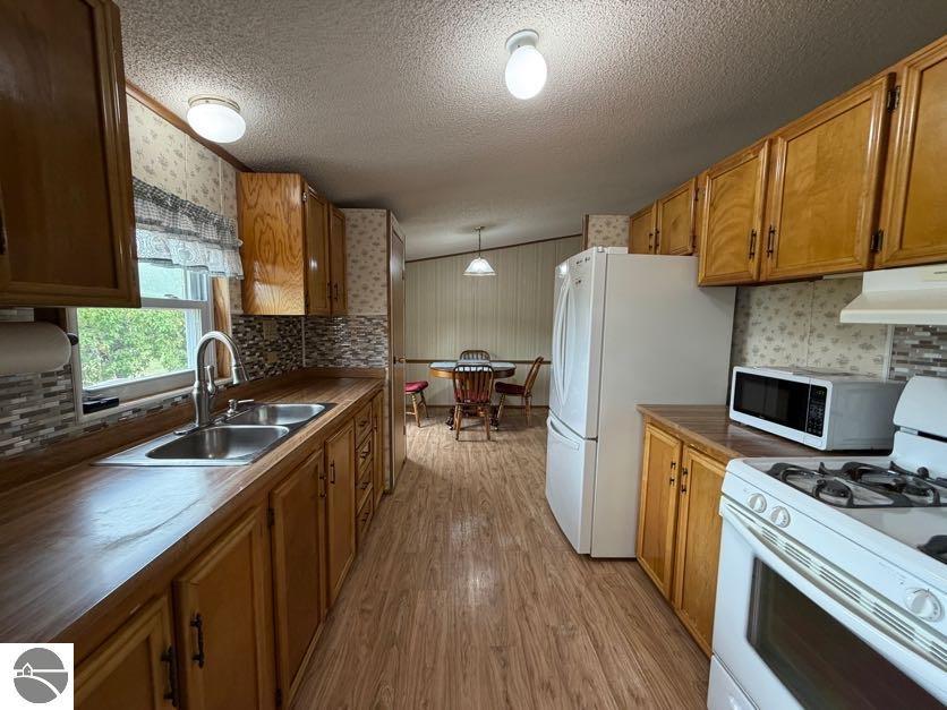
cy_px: 355
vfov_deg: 85.7
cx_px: 474
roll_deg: +0.8
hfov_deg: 102.1
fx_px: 383
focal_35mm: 14
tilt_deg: -5.7
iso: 200
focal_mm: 2.22
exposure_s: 1/60
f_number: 2.2
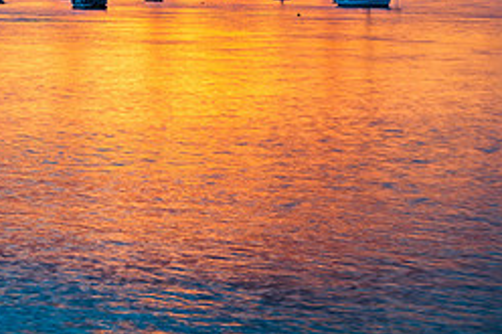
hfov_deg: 19.7
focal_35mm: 103
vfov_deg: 13.2
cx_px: 364
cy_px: 60
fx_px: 1435
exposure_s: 1
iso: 80
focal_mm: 44
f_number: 9
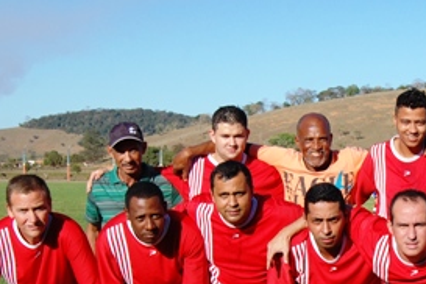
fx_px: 935
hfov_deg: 25.0
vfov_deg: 17.0
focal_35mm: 79
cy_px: 260
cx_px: 367
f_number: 9
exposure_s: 1/320
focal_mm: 24
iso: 200
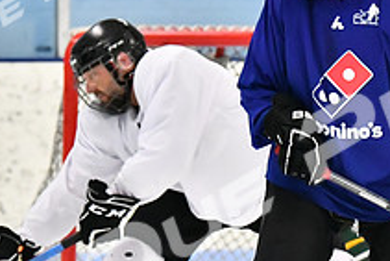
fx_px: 5821
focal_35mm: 537
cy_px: 212
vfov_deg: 2.6
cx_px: 198
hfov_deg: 3.8
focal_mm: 130
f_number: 3.2
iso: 6400
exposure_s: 1/1250
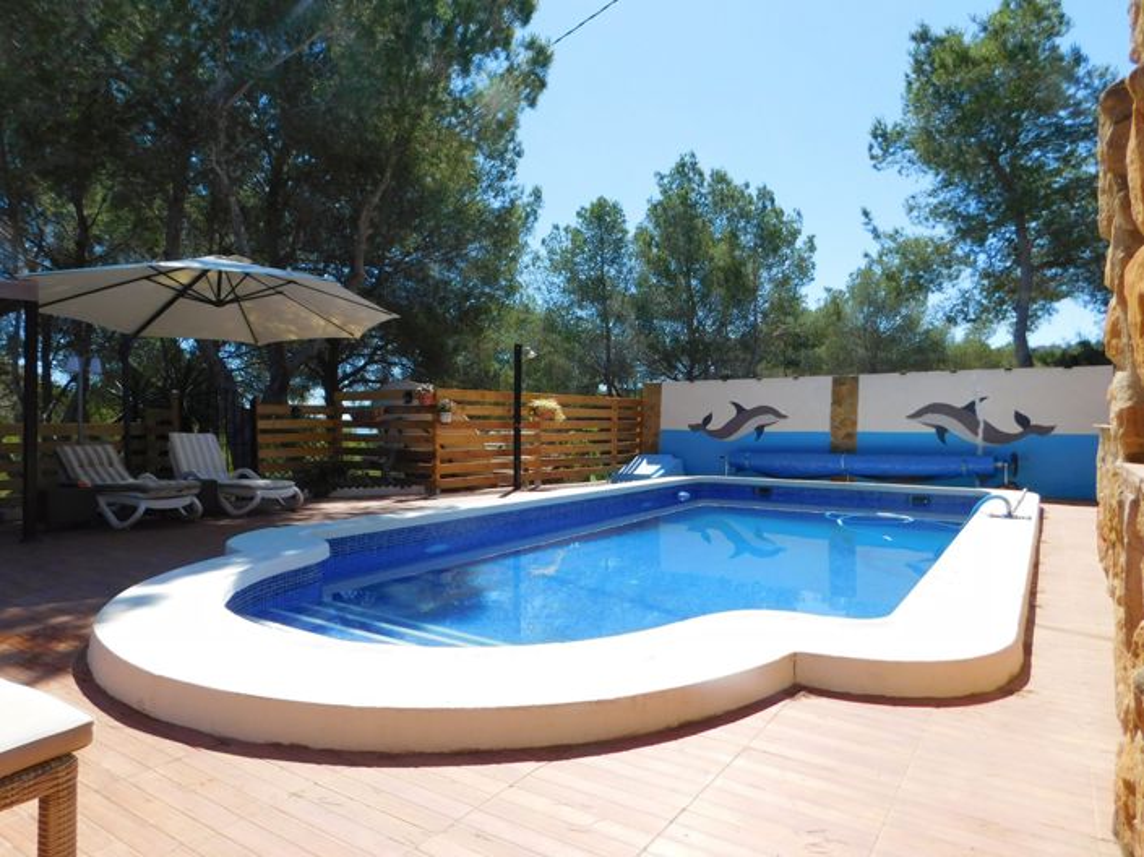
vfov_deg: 58.8
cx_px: 572
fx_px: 760
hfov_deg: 74.0
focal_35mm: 23
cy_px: 428
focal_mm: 4
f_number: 3
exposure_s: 1/1500
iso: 125
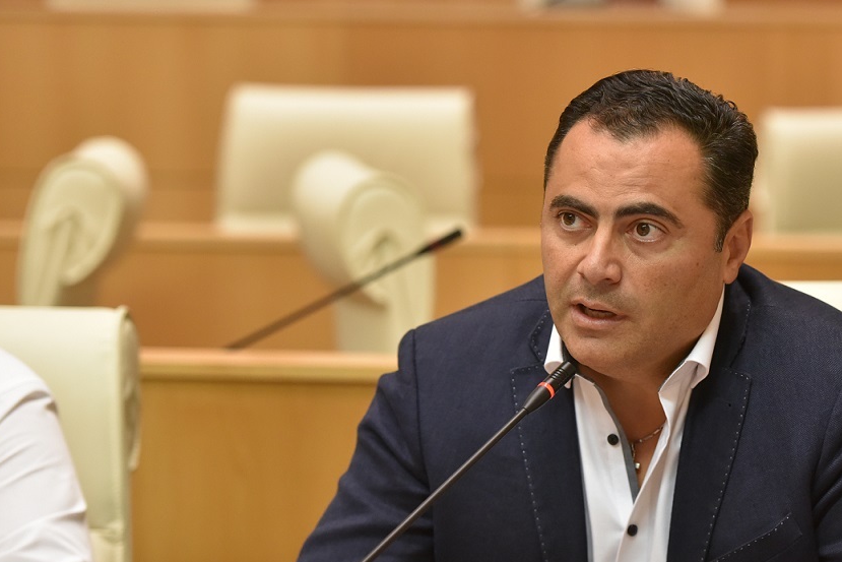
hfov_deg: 11.5
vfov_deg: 7.7
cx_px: 618
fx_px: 4187
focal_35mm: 179
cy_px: 273
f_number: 2.8
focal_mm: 120
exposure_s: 1/320
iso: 3200
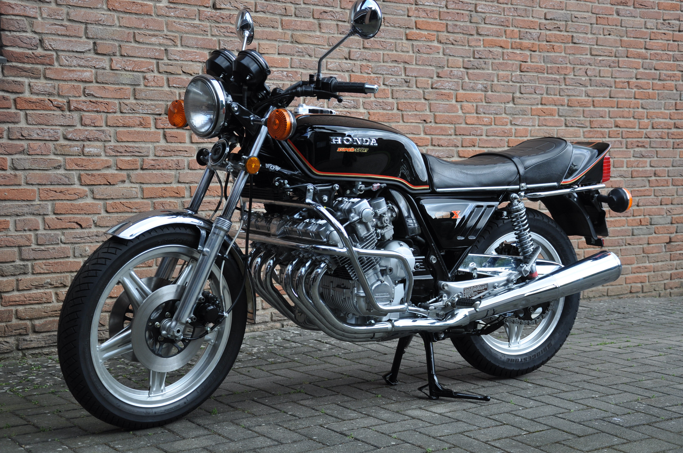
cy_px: 226
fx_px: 995
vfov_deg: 25.7
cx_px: 342
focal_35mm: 52
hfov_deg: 37.9
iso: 200
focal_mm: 35
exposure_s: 1/160
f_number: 6.3
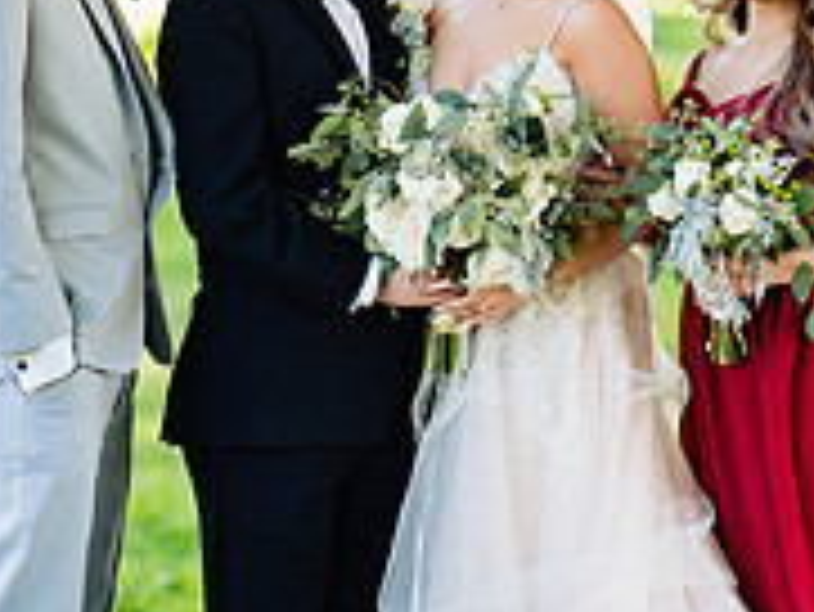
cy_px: 304
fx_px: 6165
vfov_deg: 5.7
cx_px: 477
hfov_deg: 7.6
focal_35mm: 262
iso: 100
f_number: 1.8
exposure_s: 1/200
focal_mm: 85
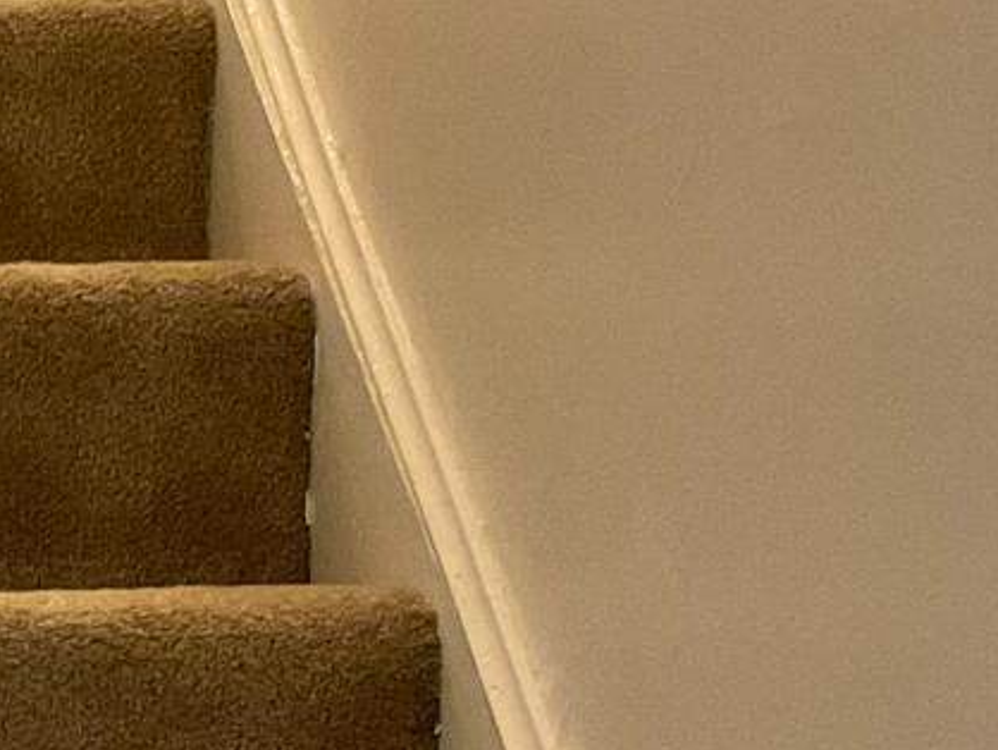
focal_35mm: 142
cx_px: -332
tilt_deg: +0.3
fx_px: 4096
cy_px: 568
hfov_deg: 13.4
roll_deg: +0.6
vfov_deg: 10.4
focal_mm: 3
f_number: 1.8
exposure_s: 1/60
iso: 250
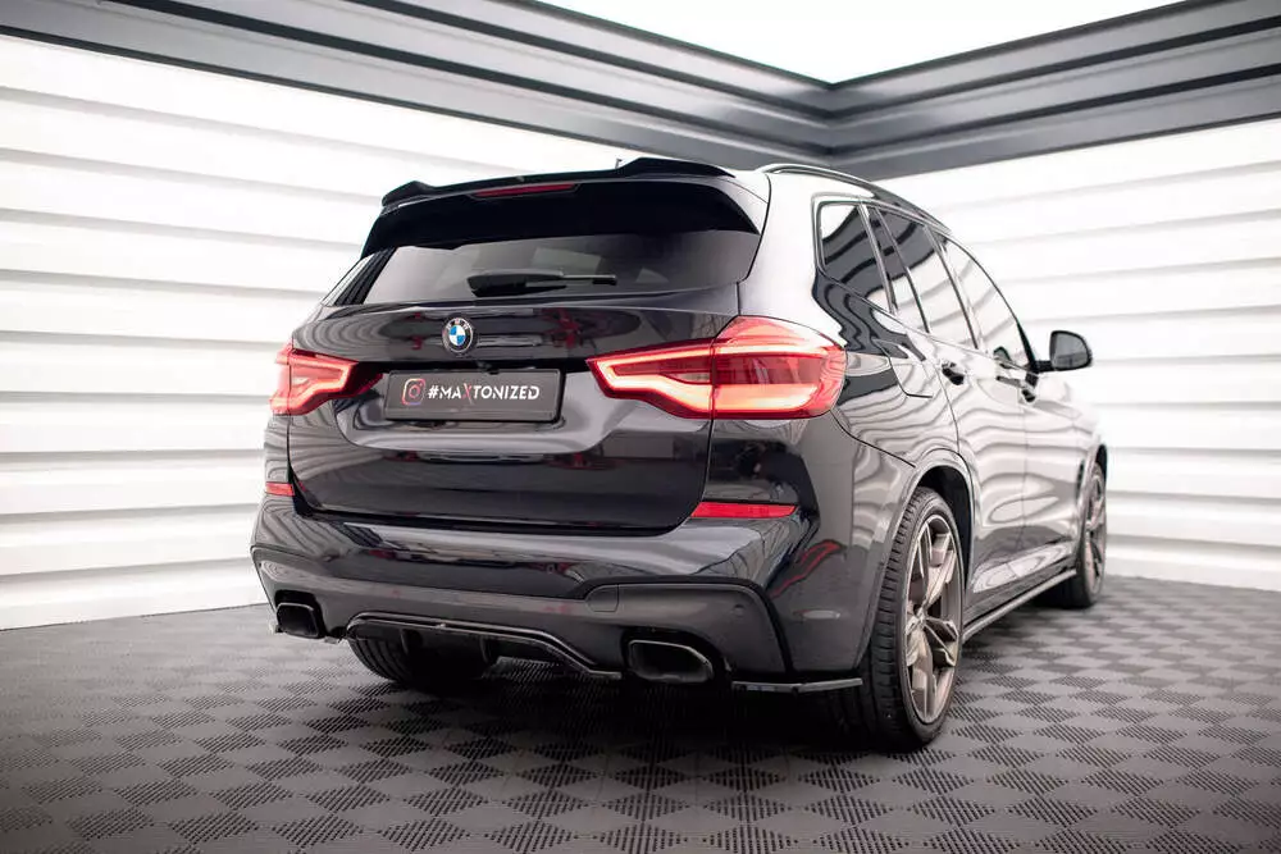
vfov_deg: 37.0
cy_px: 427
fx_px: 1278
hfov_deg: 53.2
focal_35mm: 36
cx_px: 640
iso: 1250
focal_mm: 35
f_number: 2.5
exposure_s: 1/125
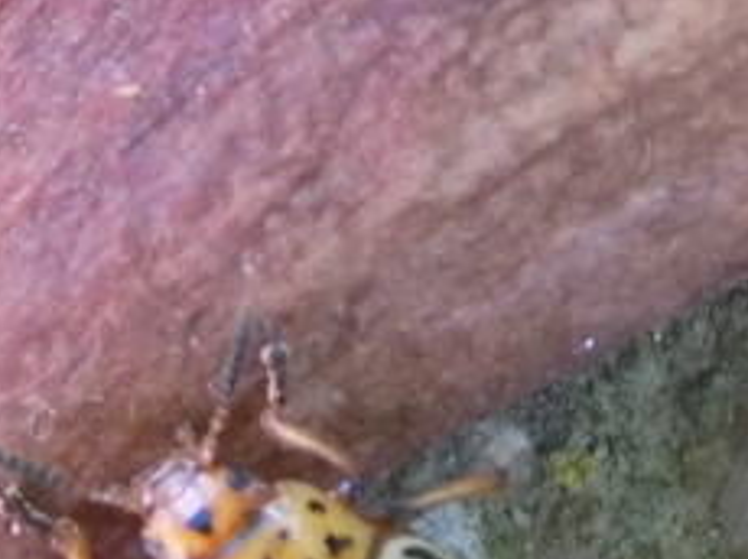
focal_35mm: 873
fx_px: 18845
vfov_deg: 1.7
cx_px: 372
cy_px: 748
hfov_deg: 2.3
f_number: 5.6
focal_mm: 41.8
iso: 400
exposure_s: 1/20
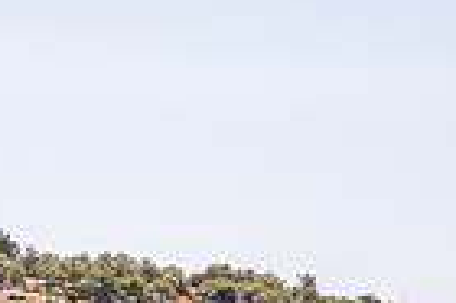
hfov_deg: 10.7
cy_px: 437
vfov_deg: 7.1
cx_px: 10
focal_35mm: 190
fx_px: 2404
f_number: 8
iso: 100
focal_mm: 46
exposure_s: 1/250
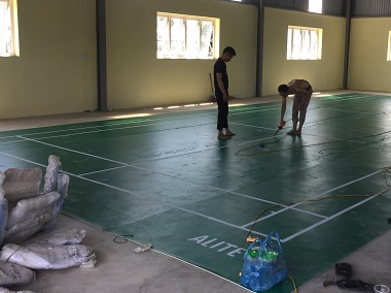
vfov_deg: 34.2
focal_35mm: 42
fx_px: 474
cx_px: 260
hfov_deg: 44.2
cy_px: 132
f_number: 2.2
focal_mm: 4.15
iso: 32
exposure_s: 1/128
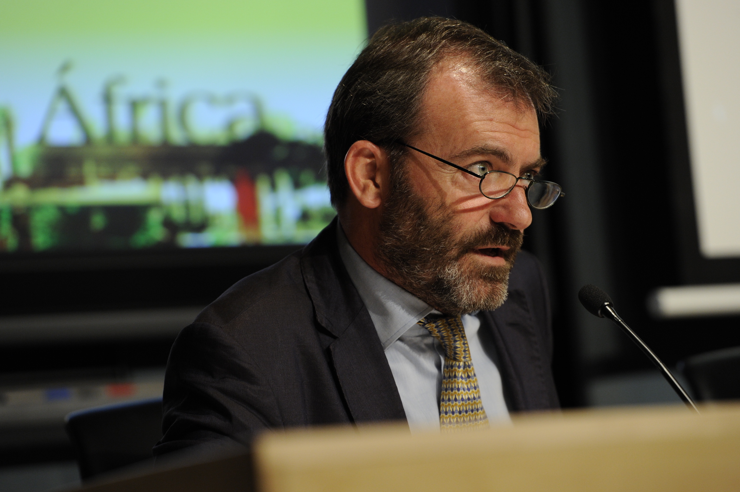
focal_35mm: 167
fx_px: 3430
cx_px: 373
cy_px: 248
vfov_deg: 8.2
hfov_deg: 12.3
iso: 2000
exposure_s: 1/200
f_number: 4
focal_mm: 165
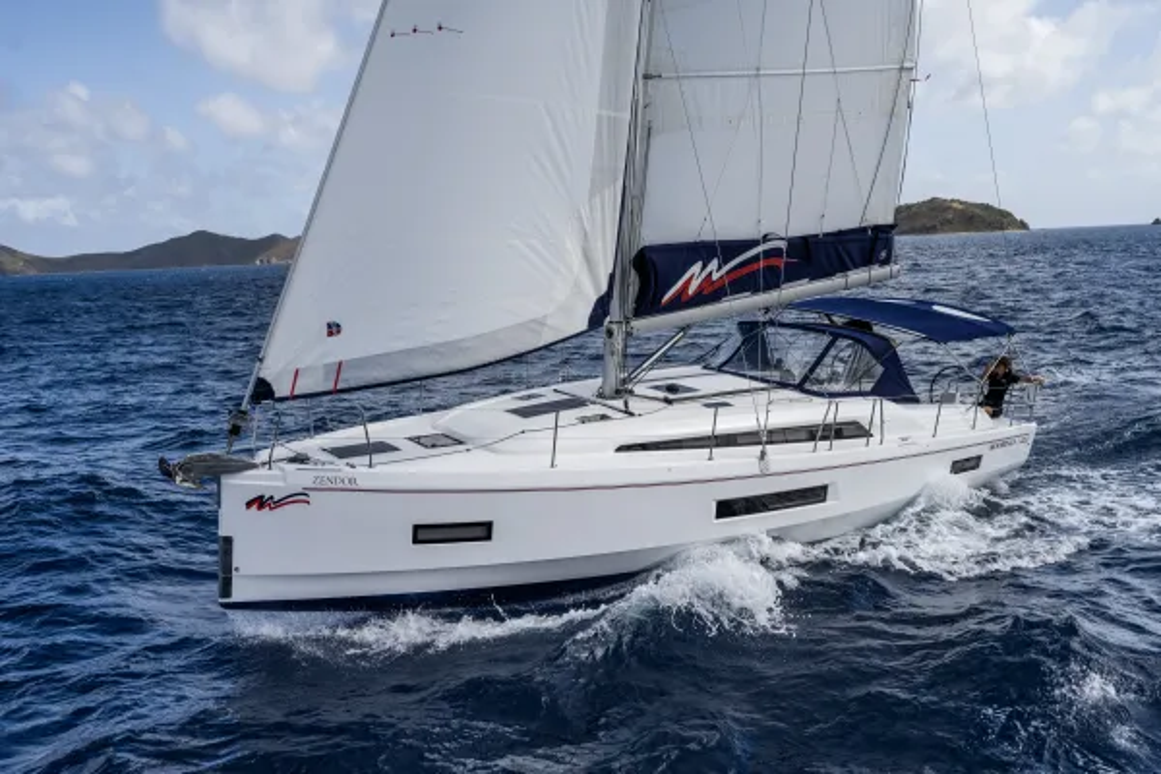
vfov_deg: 37.9
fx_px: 1129
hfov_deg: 54.4
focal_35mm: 35
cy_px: 387
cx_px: 580
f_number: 5
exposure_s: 1/4000
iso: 500
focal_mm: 35
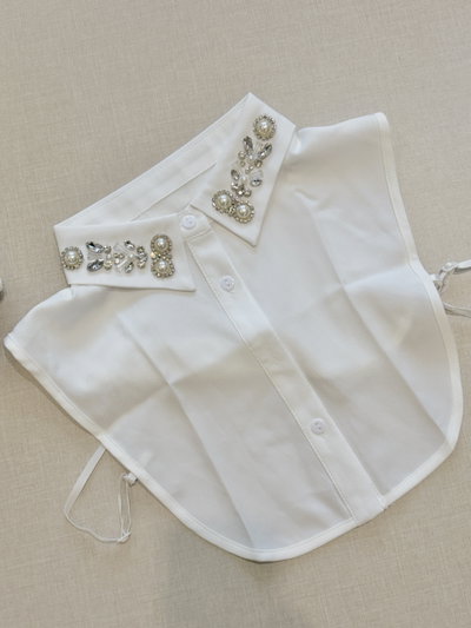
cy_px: 314
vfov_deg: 36.8
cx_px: 236
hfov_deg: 28.0
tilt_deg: -82.2
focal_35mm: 52
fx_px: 943
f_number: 1.6
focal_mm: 5.96
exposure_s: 1/100
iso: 32
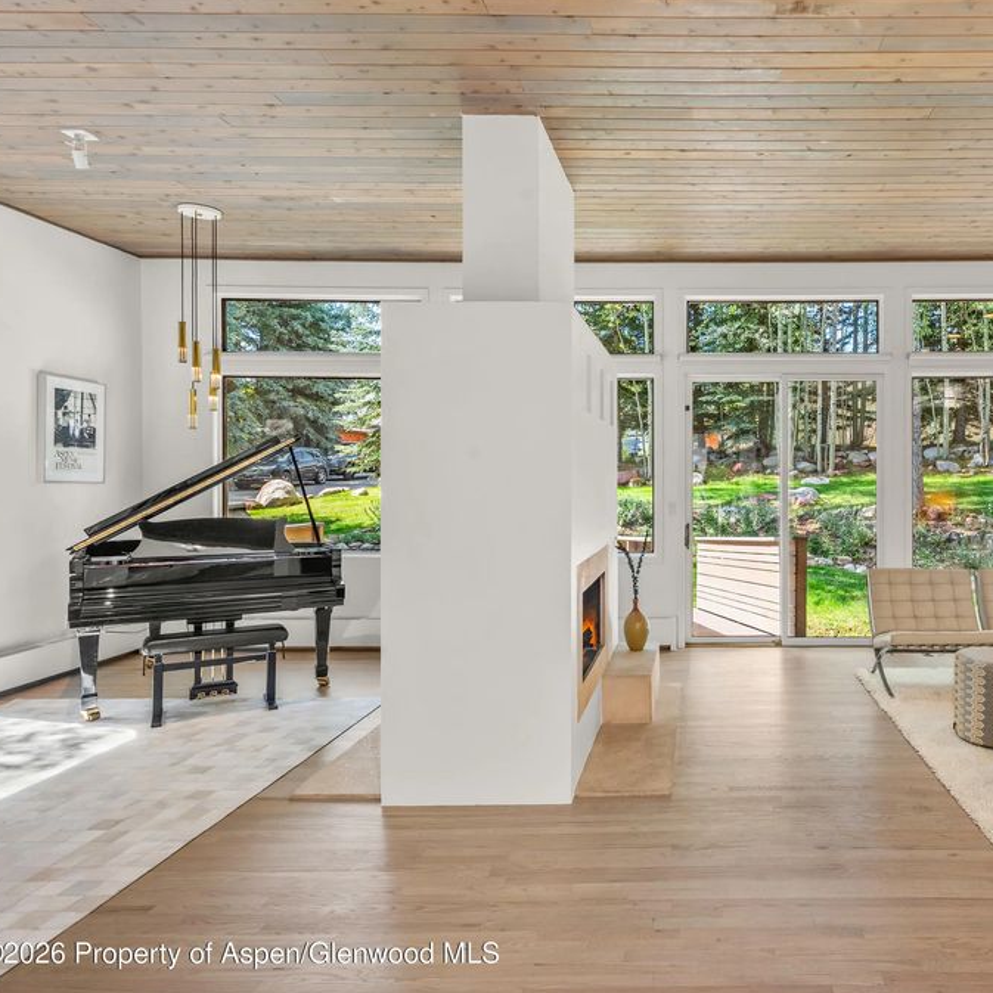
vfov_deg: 69.6
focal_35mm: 22
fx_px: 714
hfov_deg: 65.7
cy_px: 495
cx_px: 735
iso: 400
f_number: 9
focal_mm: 17
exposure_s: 1/10
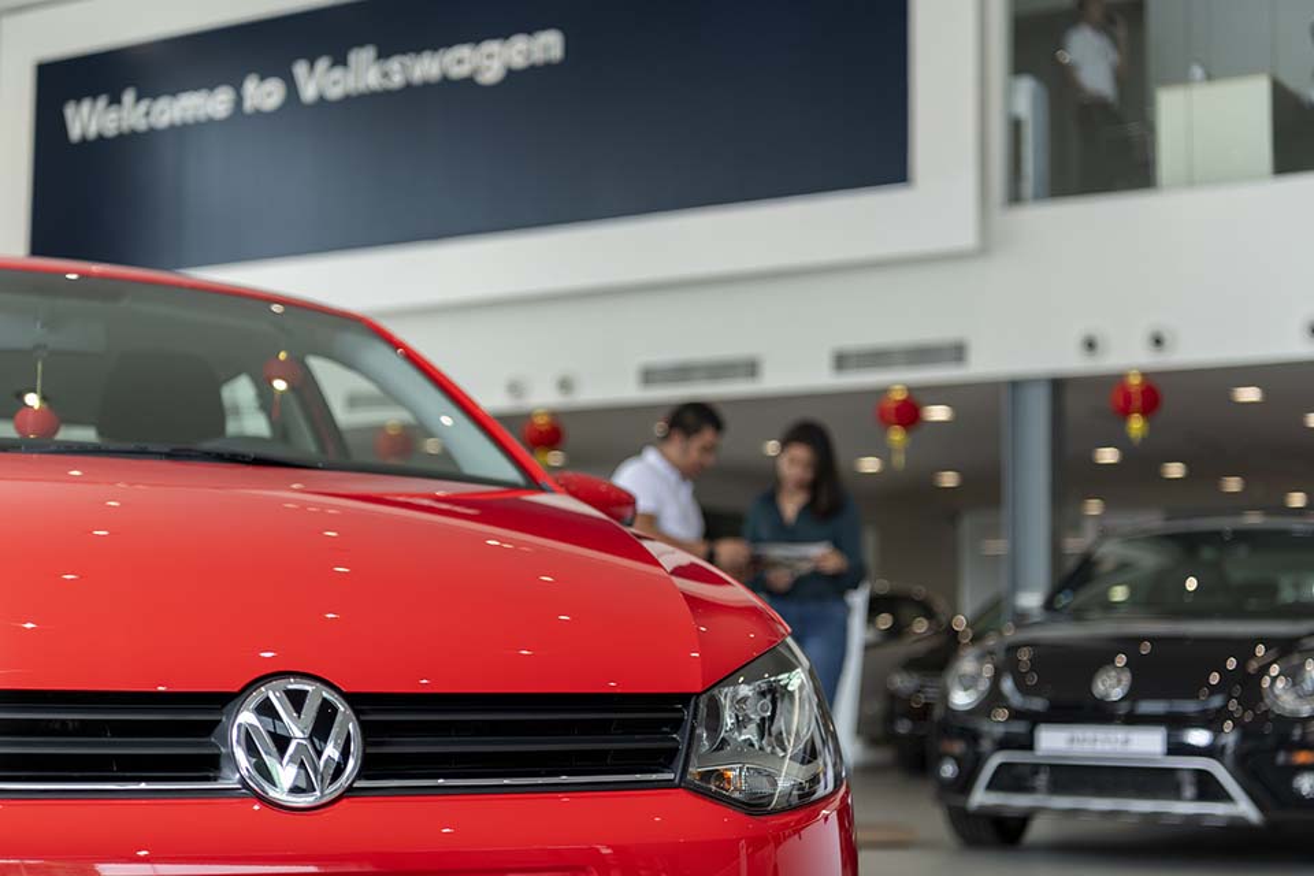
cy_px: 438
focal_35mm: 56
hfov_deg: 35.6
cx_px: 657
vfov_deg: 24.2
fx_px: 2044
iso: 160
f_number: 2.8
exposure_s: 1/320
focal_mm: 56
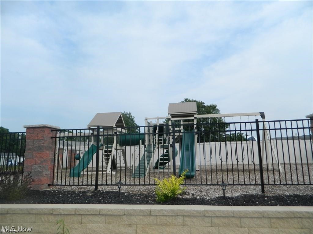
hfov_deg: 69.4
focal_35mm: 25
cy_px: 117
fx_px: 226
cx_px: 156
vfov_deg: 54.9
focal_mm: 4.5
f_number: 3.1
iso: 110
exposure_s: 1/1000
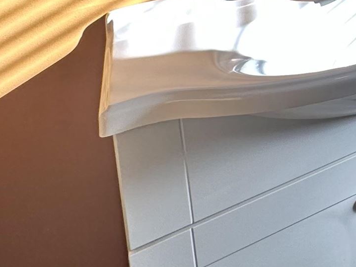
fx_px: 617
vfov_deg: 18.9
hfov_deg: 20.3
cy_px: -212
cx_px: 674
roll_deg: +1.4
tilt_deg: -4.9
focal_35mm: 60
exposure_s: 1/120
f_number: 2.2
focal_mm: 2.22
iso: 50
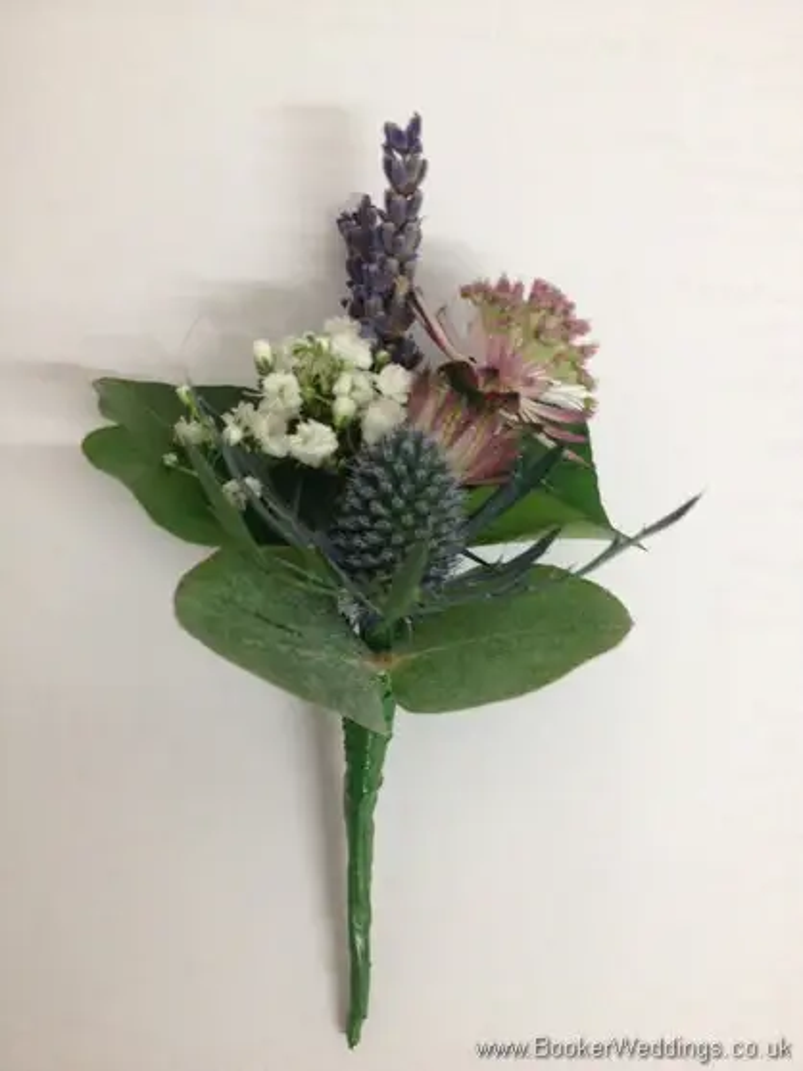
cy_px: 536
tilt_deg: -88.3
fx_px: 1082
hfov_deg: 40.7
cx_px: 402
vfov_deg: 52.6
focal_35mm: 35
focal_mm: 4.28
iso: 100
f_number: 2.4
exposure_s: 1/20
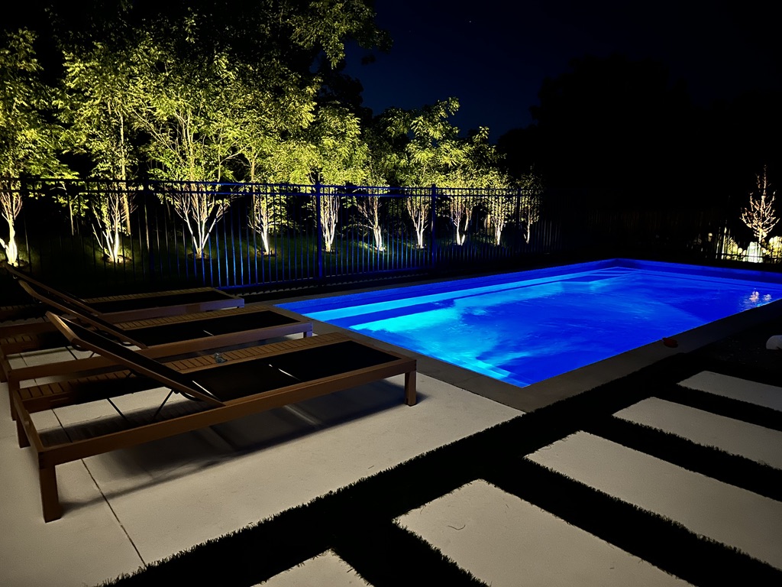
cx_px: 391
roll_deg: -0.8
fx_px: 542
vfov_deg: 56.8
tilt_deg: -9.2
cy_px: 294
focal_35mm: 24
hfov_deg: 71.6
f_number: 1.78
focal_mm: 6.86
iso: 1000
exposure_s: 1/5
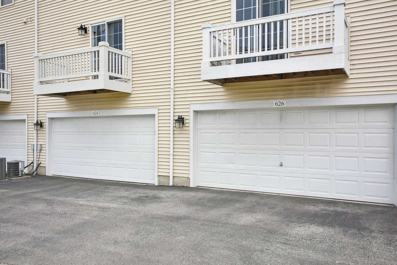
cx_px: 198
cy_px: 132
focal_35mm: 30
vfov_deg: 43.6
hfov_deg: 61.9
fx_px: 331
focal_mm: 20
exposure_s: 1/640
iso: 400
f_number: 8
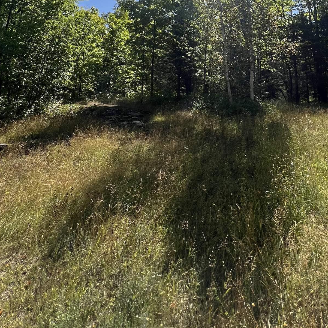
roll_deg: -0.3
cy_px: 28
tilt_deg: +9.6
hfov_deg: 68.5
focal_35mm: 22
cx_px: 206
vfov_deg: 58.5
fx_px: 236
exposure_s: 1/2016
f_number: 1.8
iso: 32
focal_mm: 1.57
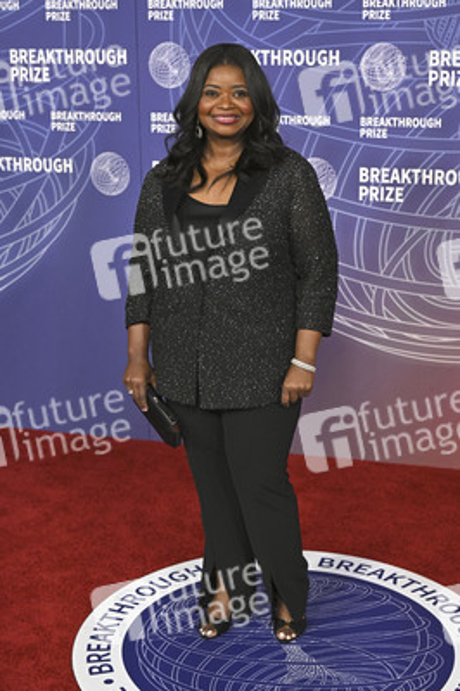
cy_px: 346
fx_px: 1075
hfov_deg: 24.2
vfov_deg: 35.7
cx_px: 230
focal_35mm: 56
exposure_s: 1/320
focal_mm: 56
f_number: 4
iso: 2000
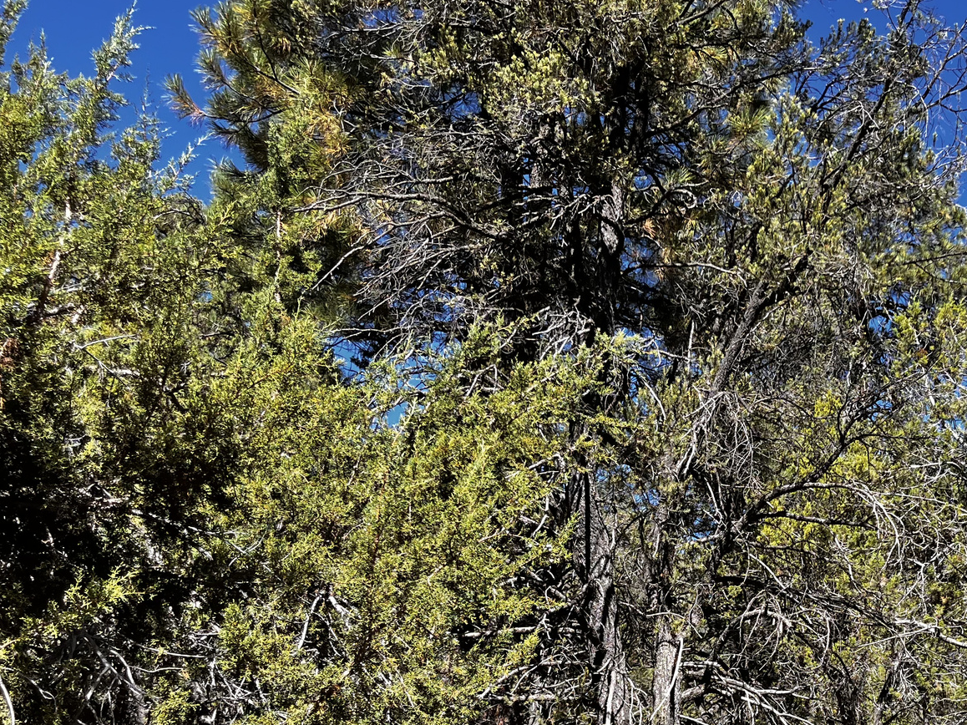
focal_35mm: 46
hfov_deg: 39.3
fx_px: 1285
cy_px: 596
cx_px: 800
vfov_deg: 30.6
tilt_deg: +8.8
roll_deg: -0.7
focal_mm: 5.1
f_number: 1.6
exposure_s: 1/1458
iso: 50
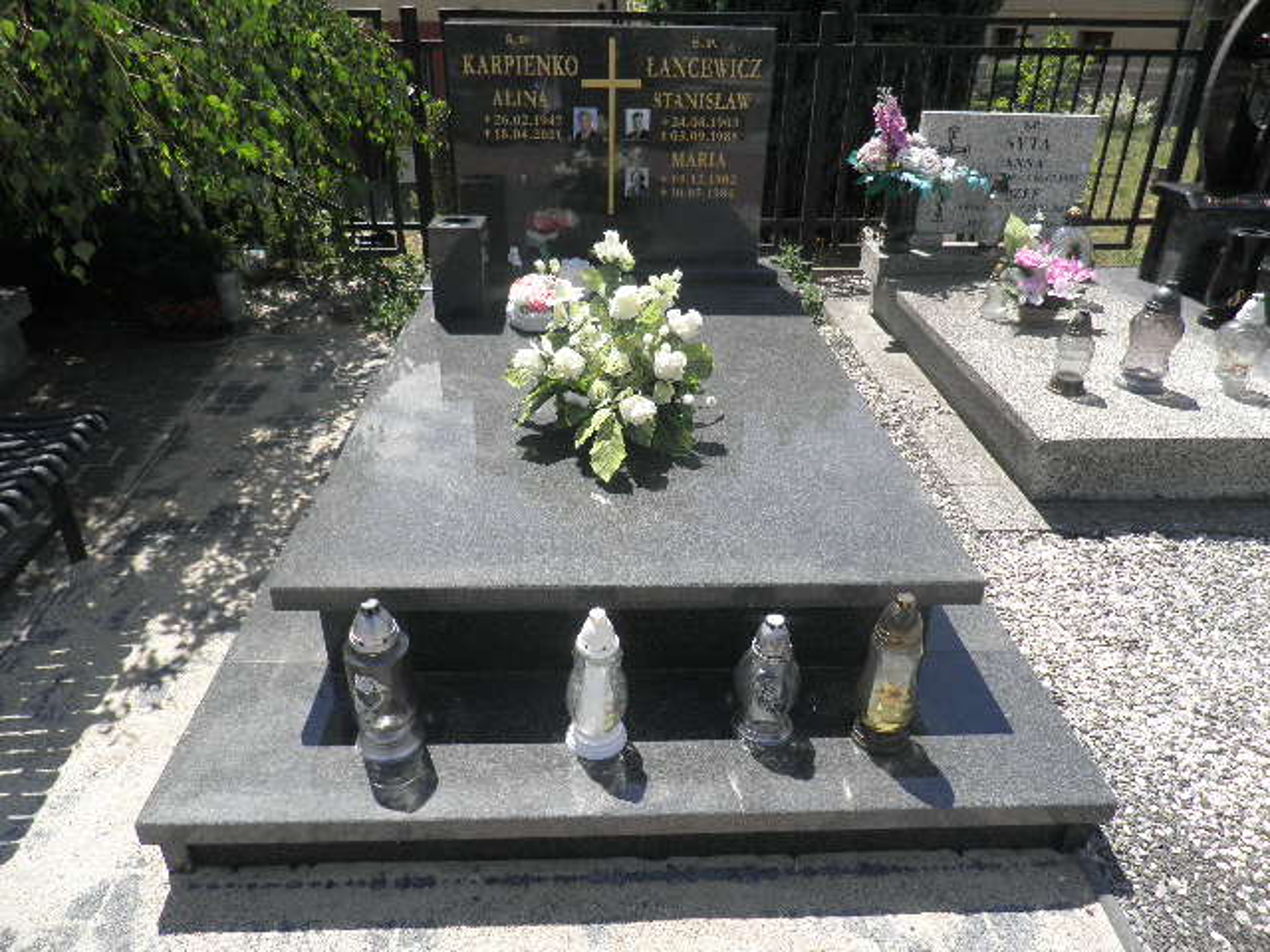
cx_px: 635
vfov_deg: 56.8
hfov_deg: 71.6
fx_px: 881
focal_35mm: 24
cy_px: 476
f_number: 8.3
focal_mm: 4.3
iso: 64
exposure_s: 1/100
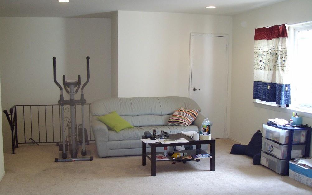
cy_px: 98
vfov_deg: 32.8
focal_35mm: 39
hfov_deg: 50.4
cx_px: 154
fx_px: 332
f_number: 2.7
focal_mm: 6
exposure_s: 1/50
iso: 160
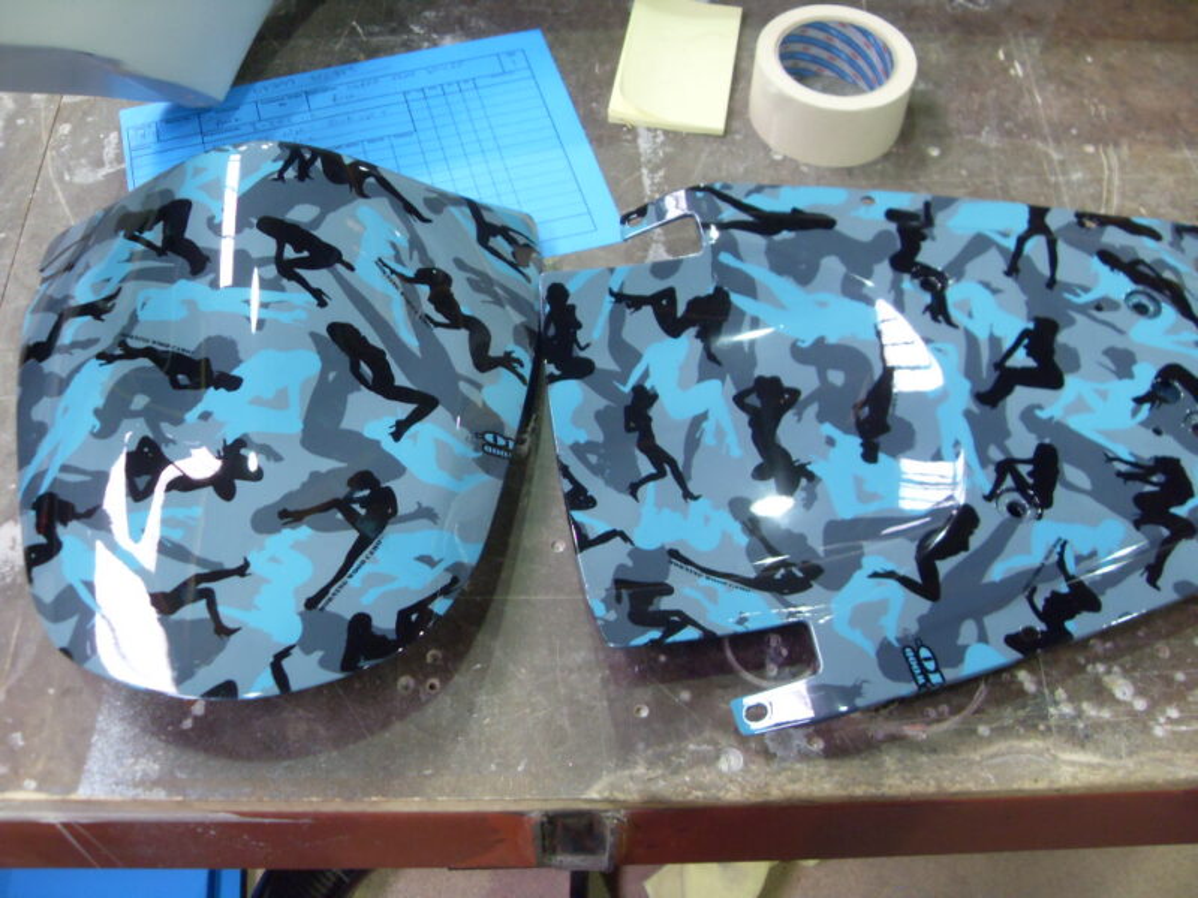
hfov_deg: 52.6
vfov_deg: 40.7
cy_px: 449
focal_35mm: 35
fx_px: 1211
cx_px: 599
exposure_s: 1/20
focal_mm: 6.3
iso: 200
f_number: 2.8
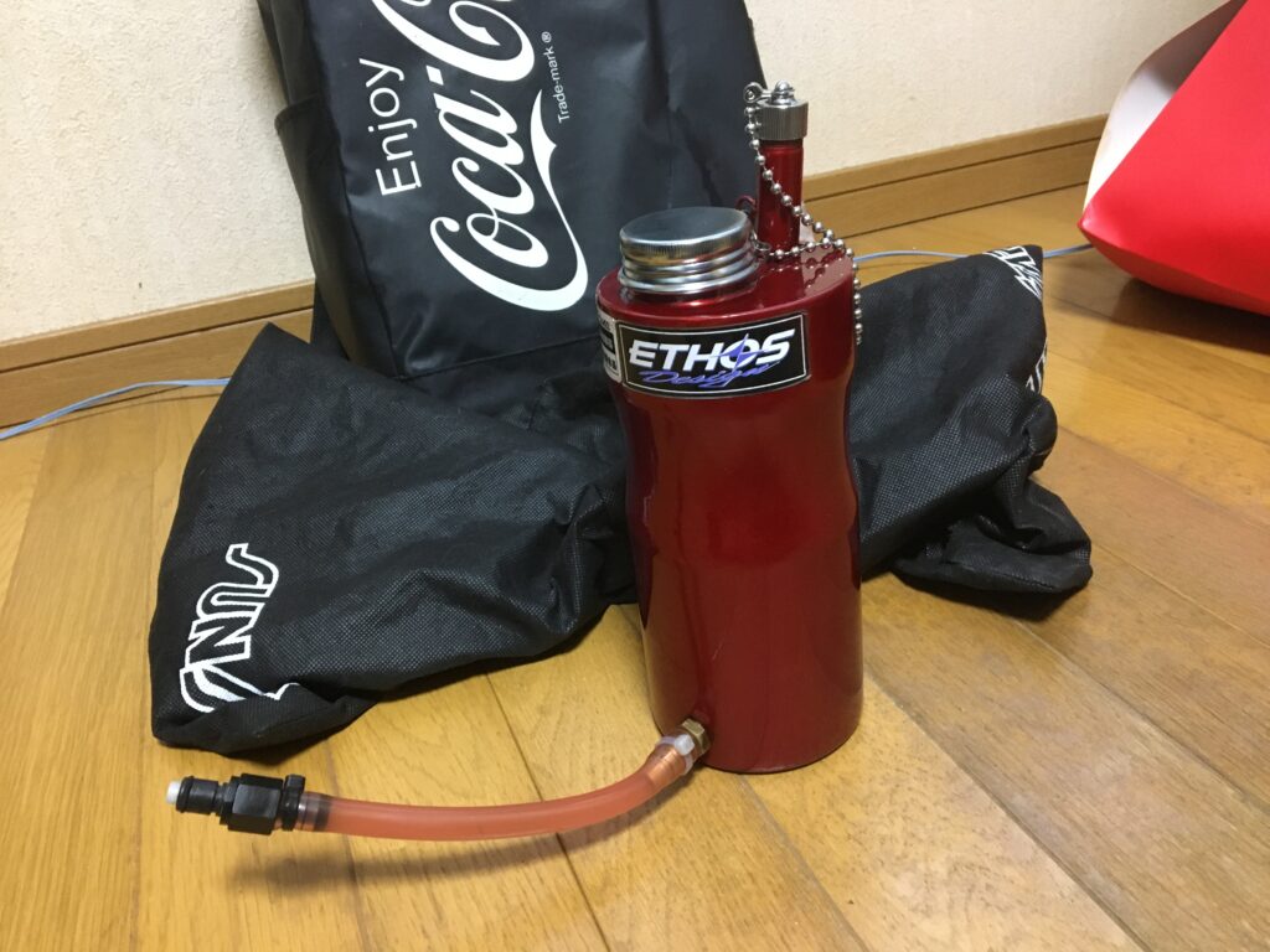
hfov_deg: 61.7
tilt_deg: -26.1
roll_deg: +7.4
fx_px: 1064
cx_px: 635
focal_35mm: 29
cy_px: 476
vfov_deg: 48.2
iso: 200
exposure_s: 1/15
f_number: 2.2
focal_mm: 4.15
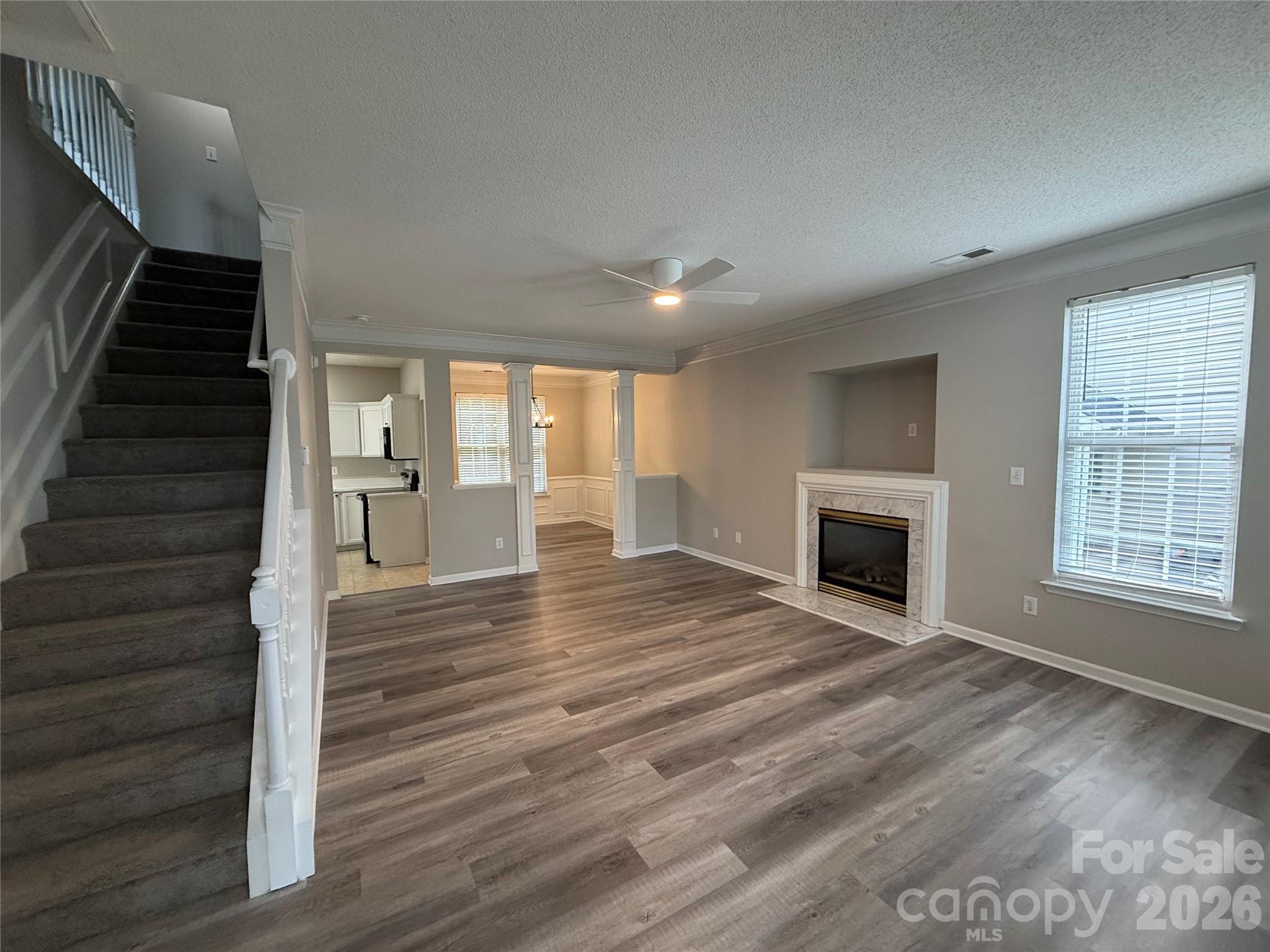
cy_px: 476
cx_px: 635
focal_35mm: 14
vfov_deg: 85.7
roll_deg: +0.9
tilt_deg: -3.7
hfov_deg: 102.1
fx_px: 514
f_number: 2.2
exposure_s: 1/120
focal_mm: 2.22
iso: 250
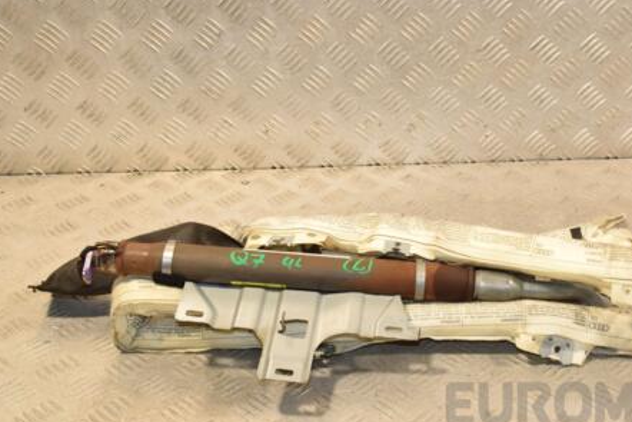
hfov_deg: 34.7
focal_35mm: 57
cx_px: 419
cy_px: 213
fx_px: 1001
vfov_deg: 23.8
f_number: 8
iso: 800
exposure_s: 1/200
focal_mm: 28
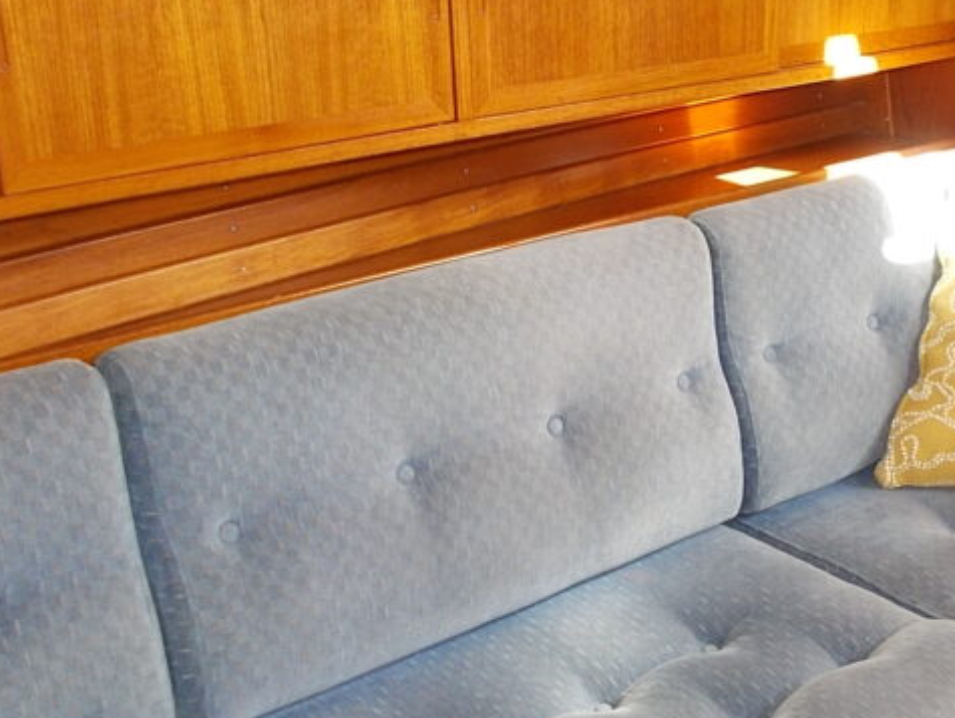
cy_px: 362
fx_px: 1546
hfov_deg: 33.4
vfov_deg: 26.1
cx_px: 760
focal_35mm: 56
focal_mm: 4.6
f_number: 3.2
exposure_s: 1/25
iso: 140
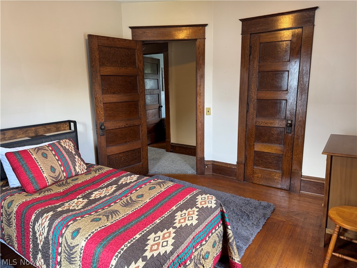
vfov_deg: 56.8
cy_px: 134
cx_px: 178
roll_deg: +0.6
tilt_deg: -11.0
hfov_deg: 71.6
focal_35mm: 24
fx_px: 248
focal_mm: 6.76
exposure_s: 1/60
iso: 200
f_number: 1.78
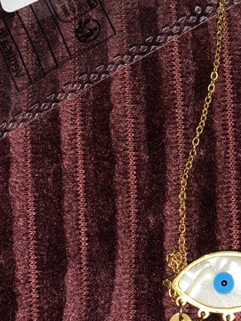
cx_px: 219
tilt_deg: -67.3
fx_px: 668
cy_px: 81
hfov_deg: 20.0
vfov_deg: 26.7
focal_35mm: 72
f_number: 1.8
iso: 25
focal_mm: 4.25
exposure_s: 1/55
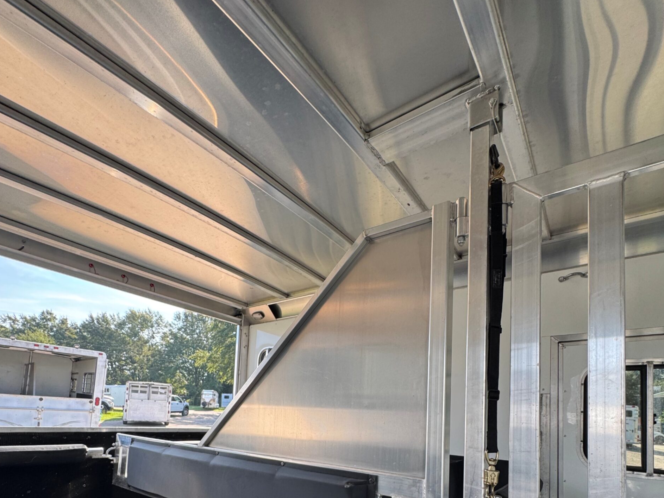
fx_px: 365
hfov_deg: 84.7
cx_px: 328
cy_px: 393
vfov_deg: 63.3
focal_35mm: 19
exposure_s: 1/215
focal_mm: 2.22
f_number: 2.2
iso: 40
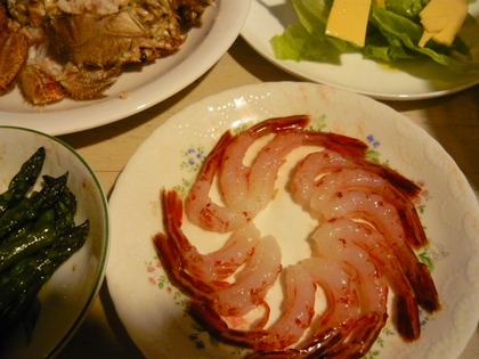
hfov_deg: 55.4
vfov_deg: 42.9
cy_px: 180
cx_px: 240
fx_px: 457
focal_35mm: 33
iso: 400
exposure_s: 1/13
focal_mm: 5.5
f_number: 2.8
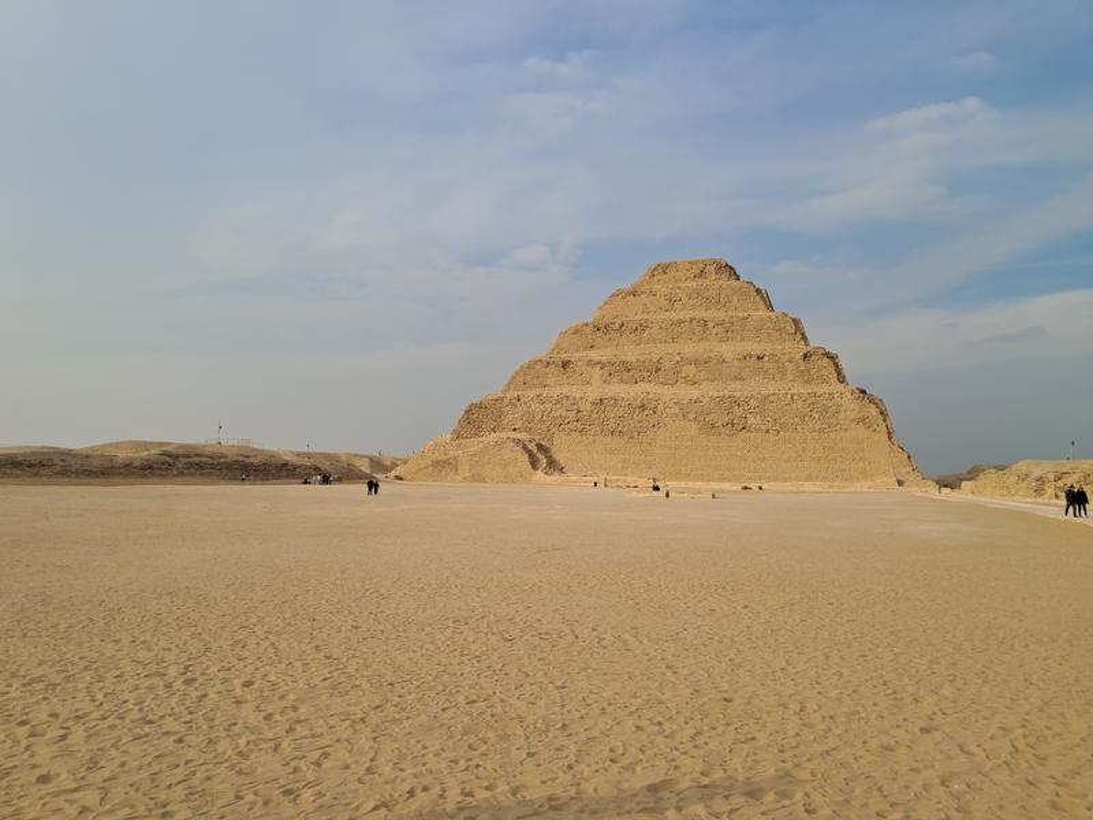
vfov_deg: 51.4
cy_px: 410
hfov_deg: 65.3
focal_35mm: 27
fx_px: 853
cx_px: 546
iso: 50
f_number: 1.8
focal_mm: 4
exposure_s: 1/559
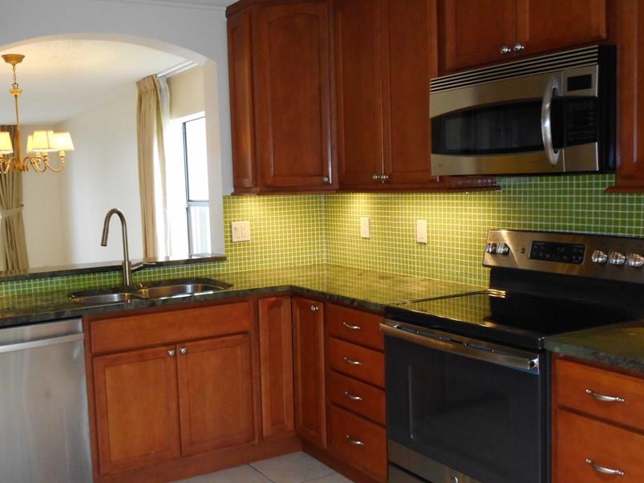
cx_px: 237
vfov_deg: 38.6
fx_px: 688
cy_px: 253
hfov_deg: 49.6
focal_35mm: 37
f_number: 4
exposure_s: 1/25
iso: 400
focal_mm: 5.2
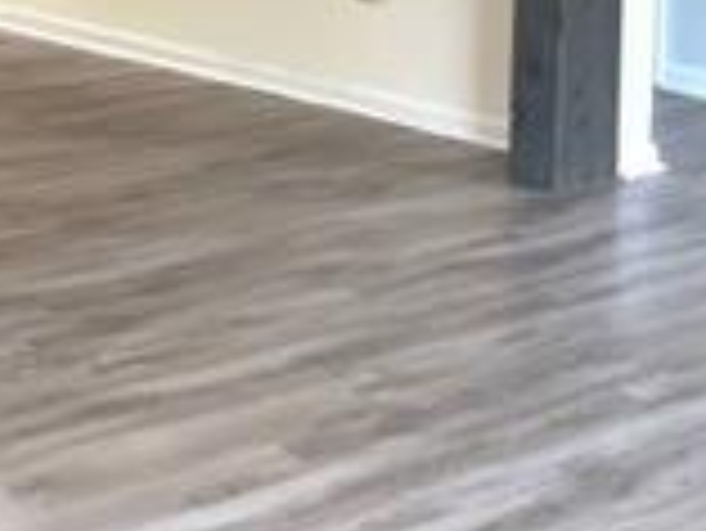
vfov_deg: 13.3
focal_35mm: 106
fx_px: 2164
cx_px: 36
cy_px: -234
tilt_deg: -2.4
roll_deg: -1.3
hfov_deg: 18.2
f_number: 1.6
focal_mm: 5.1
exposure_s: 1/120
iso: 100
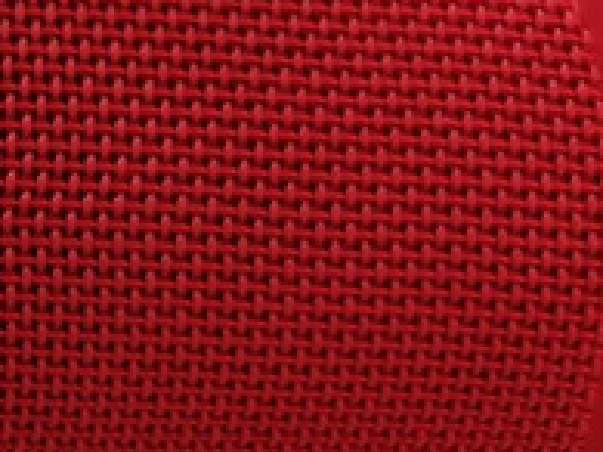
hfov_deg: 18.4
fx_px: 1602
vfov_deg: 15.7
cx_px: -353
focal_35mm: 92
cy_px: -33
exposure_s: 1/50
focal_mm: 8.72
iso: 500
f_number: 1.63
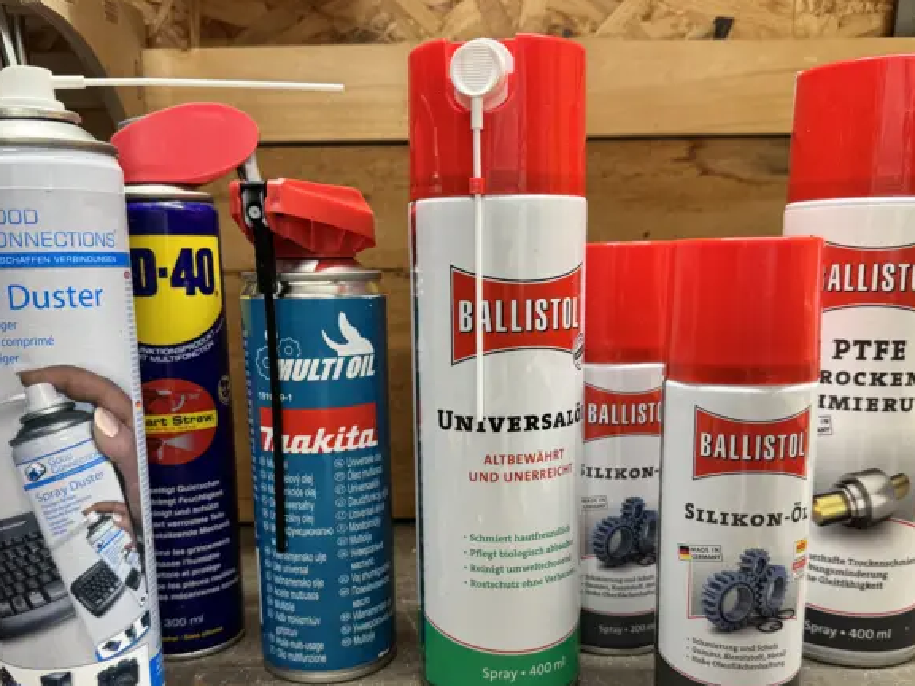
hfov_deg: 56.8
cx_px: 442
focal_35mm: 32
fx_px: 846
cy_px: 438
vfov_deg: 43.7
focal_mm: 6.76
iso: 250
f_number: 1.78
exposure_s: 1/50
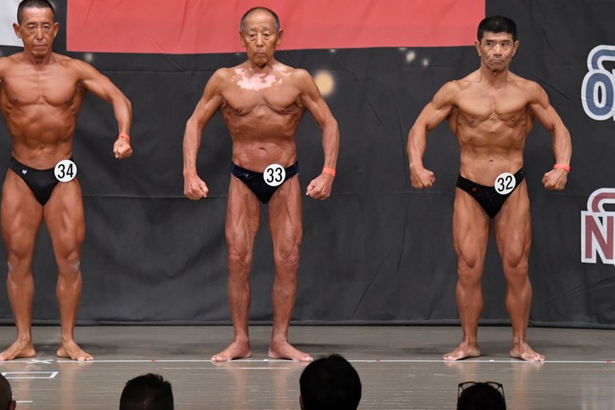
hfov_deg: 8.5
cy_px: 198
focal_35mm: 241
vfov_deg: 5.7
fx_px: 4115
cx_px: 311
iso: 5000
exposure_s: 1/400
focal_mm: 150
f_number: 5.6
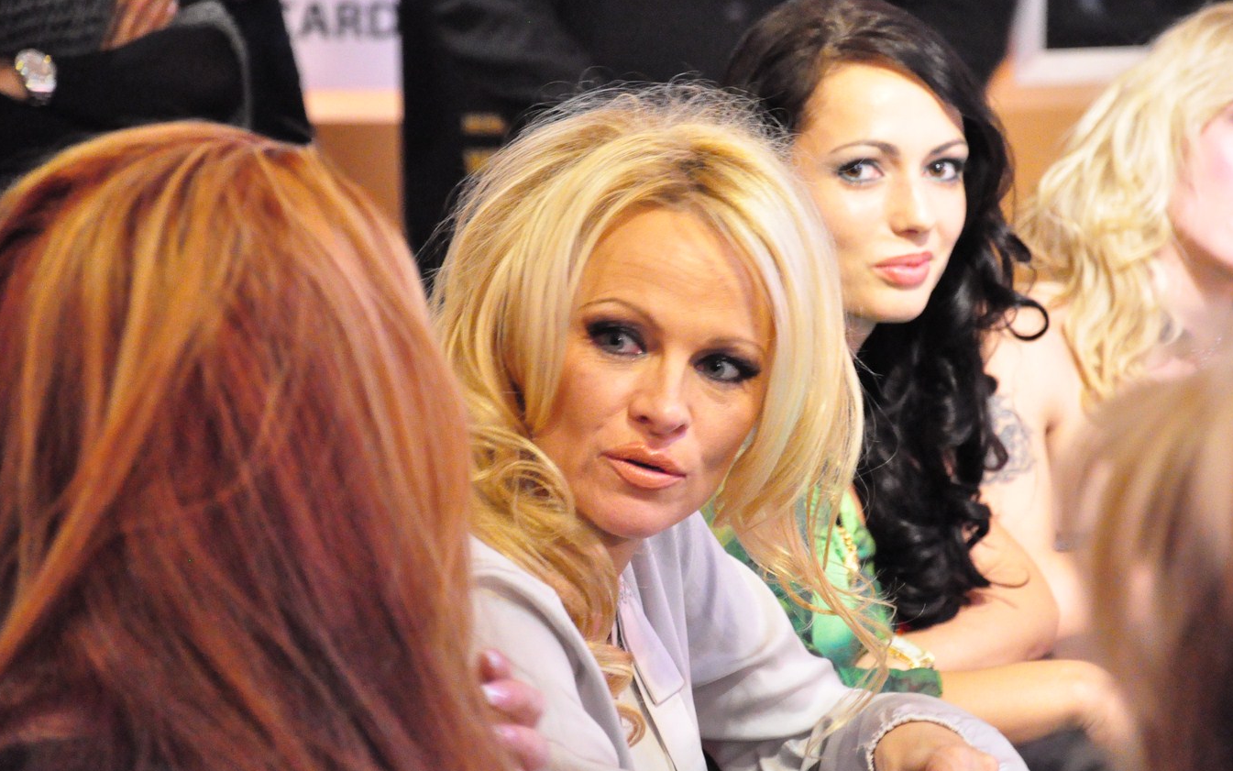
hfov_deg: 13.0
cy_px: 394
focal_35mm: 162
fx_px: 5428
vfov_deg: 8.1
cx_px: 618
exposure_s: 1/25
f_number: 5.6
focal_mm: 105
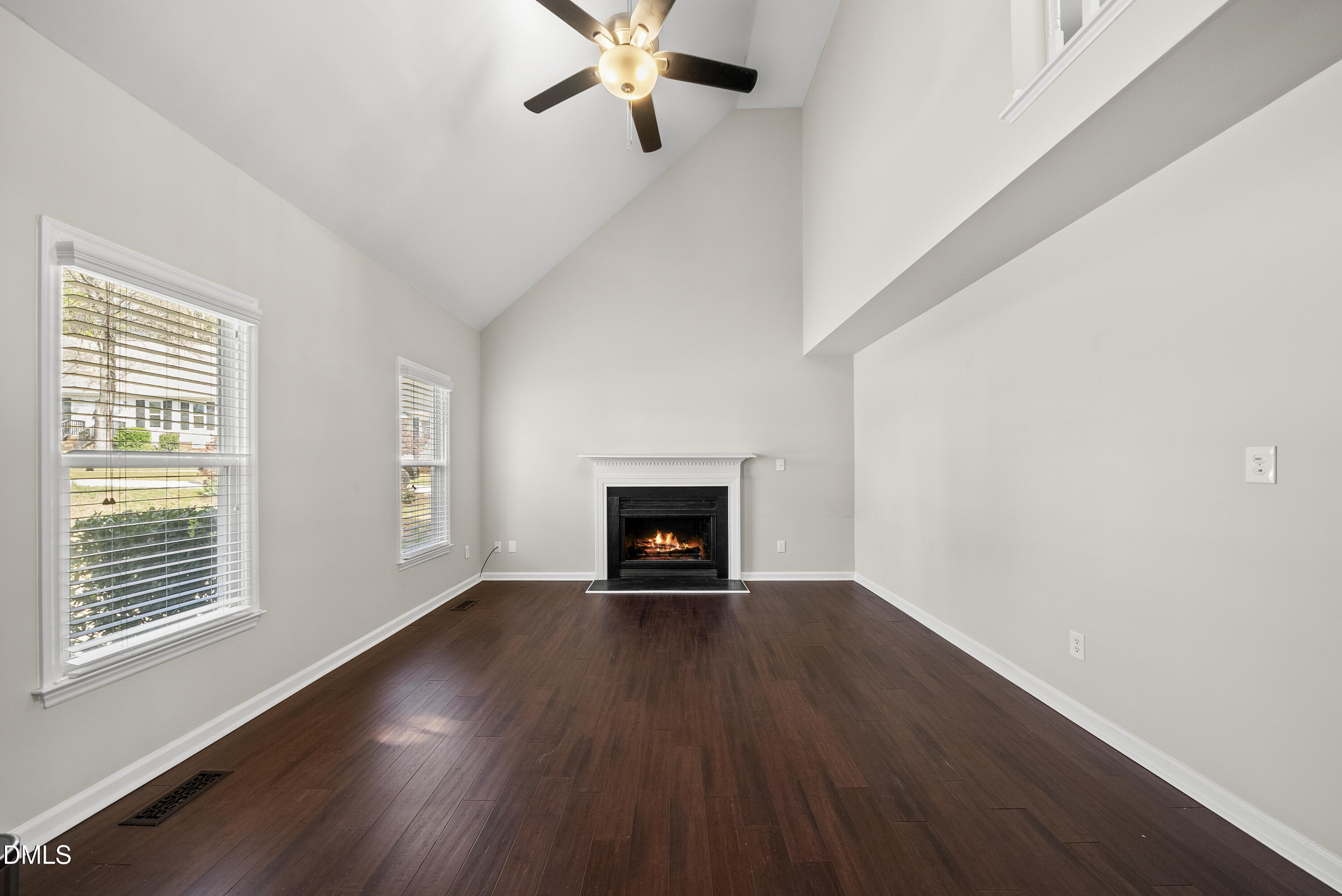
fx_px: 448
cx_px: 671
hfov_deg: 112.6
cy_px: 448
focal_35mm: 12
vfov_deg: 90.1
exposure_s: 1/6
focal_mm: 12
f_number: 7.1
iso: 800
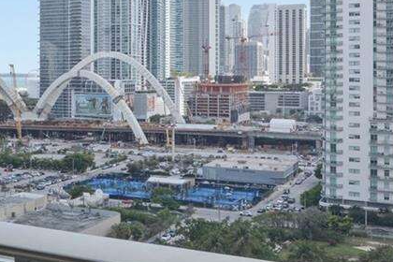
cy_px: 40
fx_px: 666
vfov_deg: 21.9
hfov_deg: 28.6
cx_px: -77
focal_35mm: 61
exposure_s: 1/160
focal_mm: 16
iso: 320
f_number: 14
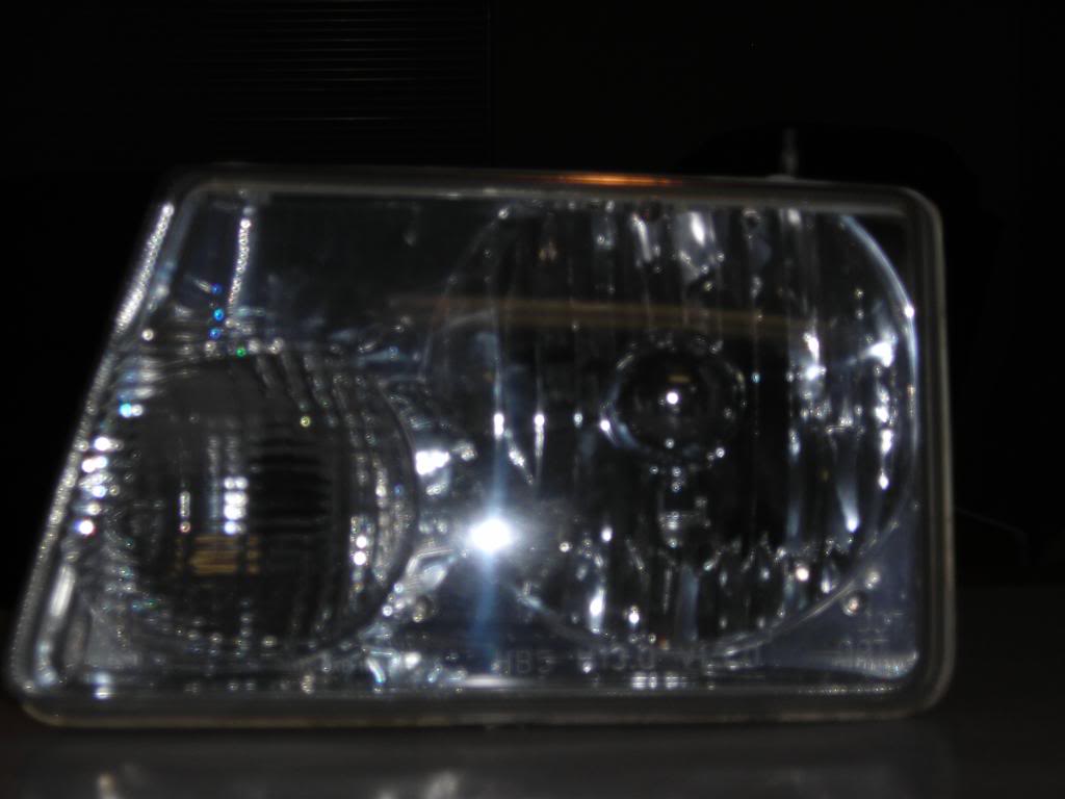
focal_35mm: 103
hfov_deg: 19.1
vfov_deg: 14.4
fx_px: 3169
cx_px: 532
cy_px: 400
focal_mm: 17
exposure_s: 1/60.1
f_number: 4.9
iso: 50
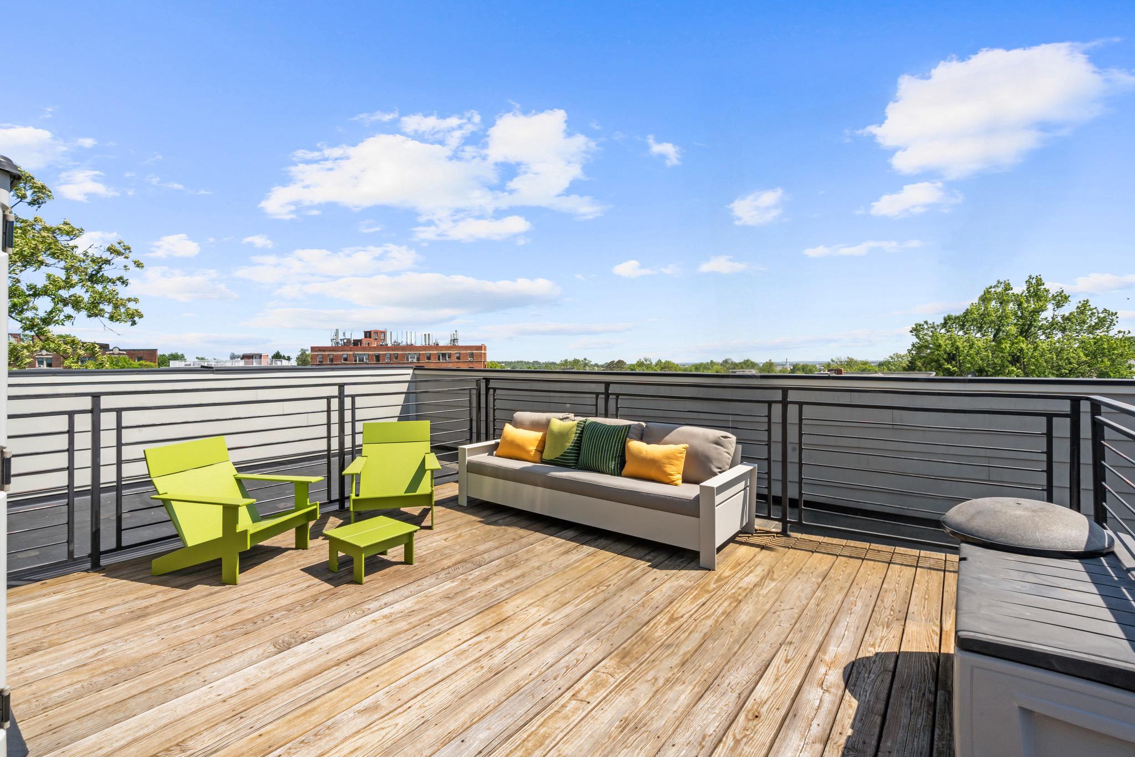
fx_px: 504
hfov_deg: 96.7
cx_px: 568
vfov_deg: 73.7
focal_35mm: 16
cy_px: 378
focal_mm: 16
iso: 250
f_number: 18
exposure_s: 1/200
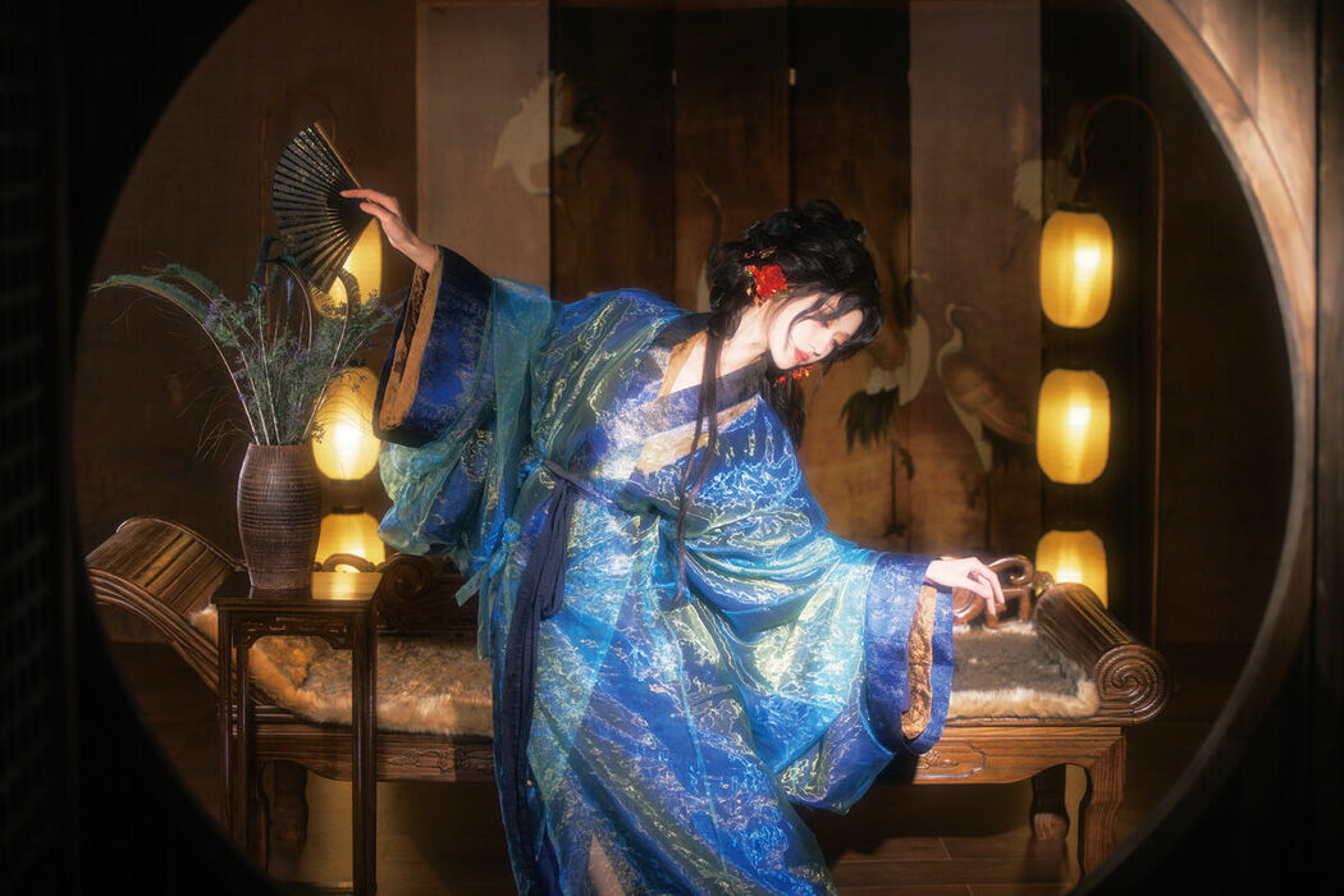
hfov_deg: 28.5
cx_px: 672
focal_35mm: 71
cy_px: 448
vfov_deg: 19.2
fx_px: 2650
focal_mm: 70
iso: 320
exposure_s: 1/100
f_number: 3.2
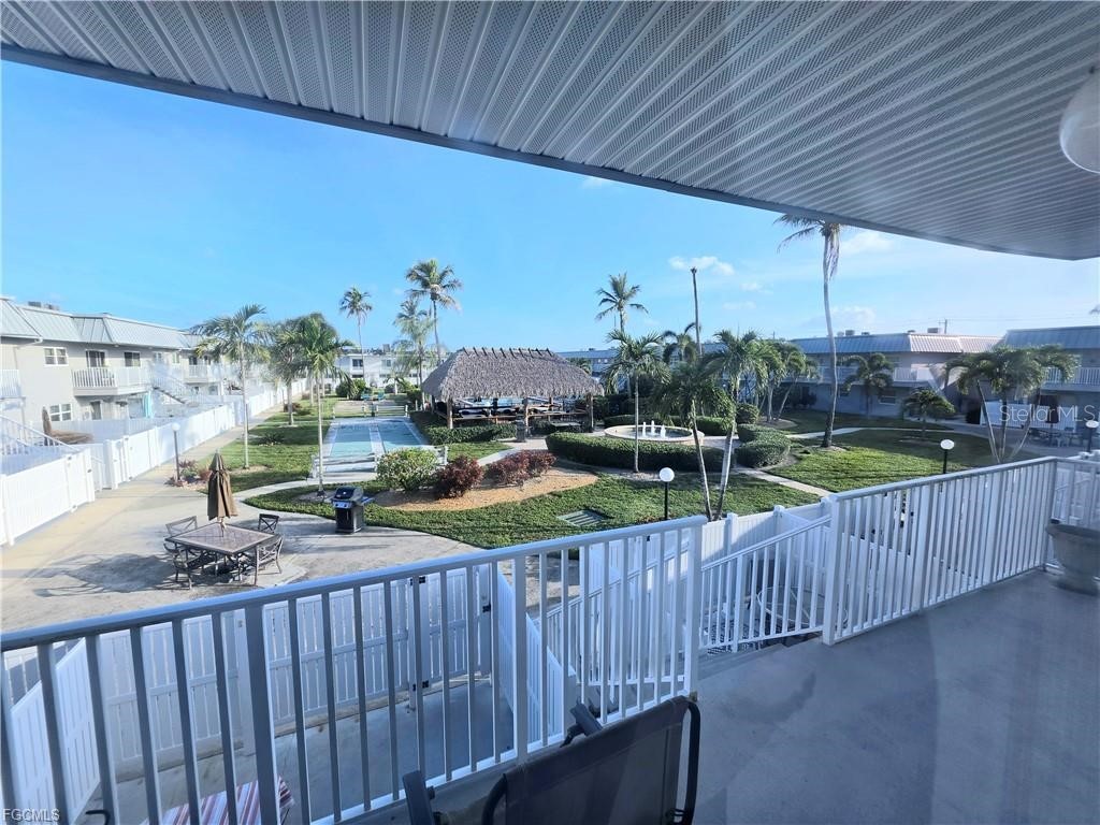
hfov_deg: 106.2
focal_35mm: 13
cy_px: 412
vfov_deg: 89.9
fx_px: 413
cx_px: 550
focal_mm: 2.2
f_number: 1.9
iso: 16
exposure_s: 1/169
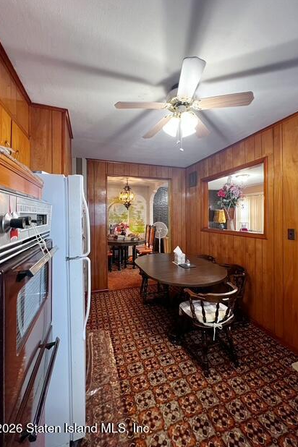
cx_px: 156
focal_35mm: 14
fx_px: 174
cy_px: 217
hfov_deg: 81.2
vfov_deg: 104.2
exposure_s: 1/60
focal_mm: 1.57
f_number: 1.8
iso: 500
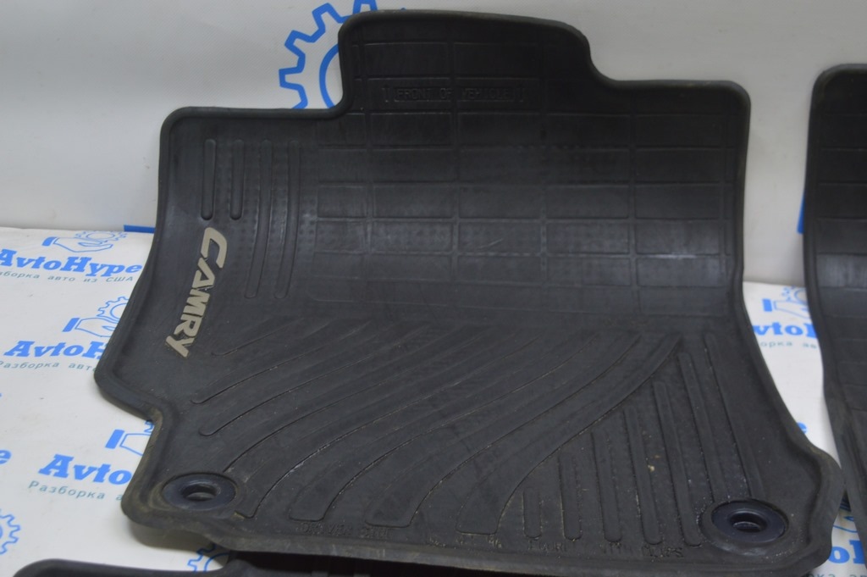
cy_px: 288
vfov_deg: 26.4
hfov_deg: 38.9
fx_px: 1227
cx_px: 434
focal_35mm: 51
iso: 400
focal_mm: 34
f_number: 5.6
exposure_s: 1/20
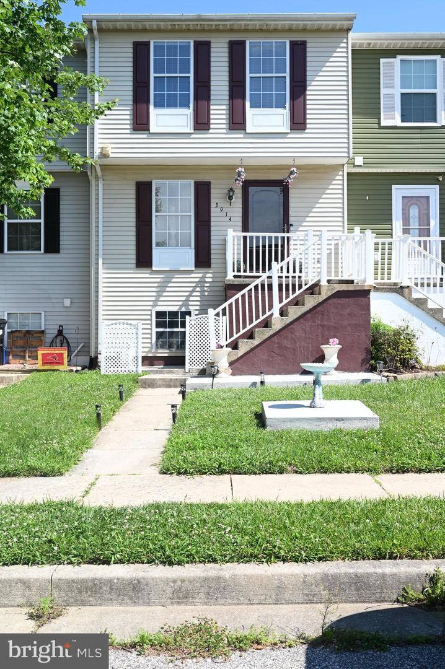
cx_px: 222
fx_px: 650
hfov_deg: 37.8
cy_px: 334
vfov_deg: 54.5
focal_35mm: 35
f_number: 10
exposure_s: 1/125
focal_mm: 35
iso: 125
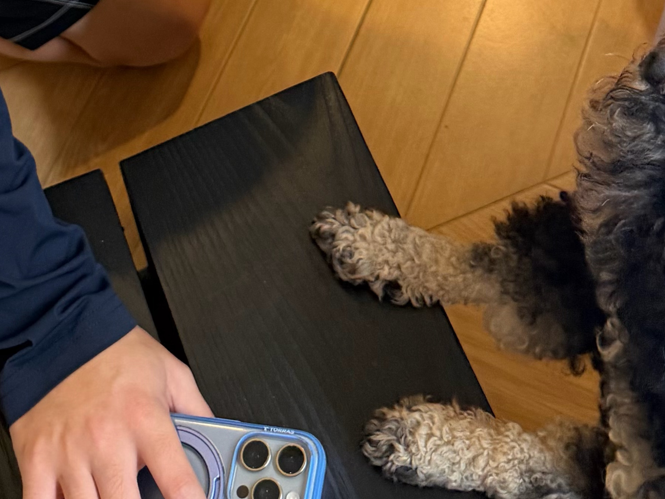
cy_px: -271
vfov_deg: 16.1
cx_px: 283
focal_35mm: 83
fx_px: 1595
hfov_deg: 23.5
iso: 125
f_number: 1.5
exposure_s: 1/60
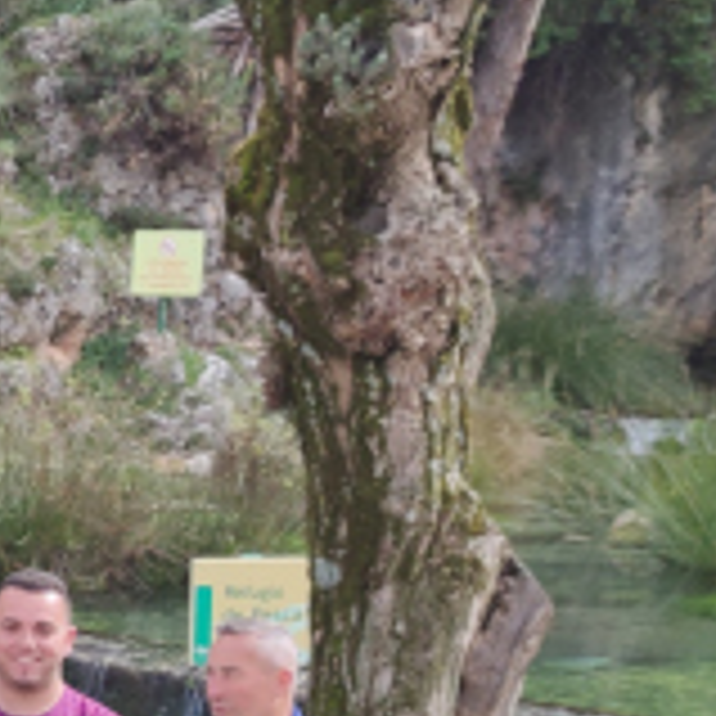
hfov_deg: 12.9
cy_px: 621
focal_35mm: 107
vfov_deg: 16.1
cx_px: -932
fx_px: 2504
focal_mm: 6.72
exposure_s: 1/767
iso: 100
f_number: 1.69
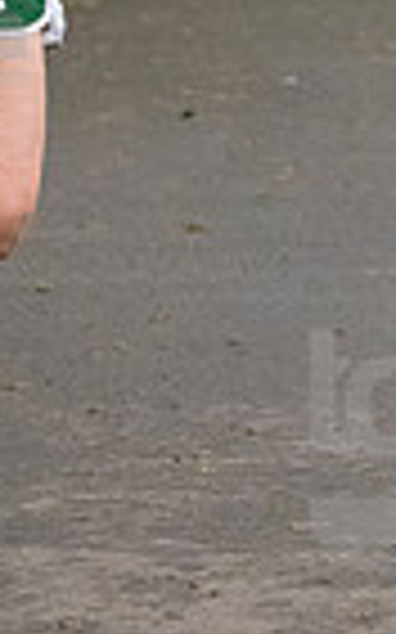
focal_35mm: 703
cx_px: -79
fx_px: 12152
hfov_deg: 1.9
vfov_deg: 3.0
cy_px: -36
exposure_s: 1/1250
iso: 6400
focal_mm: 145
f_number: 5.6
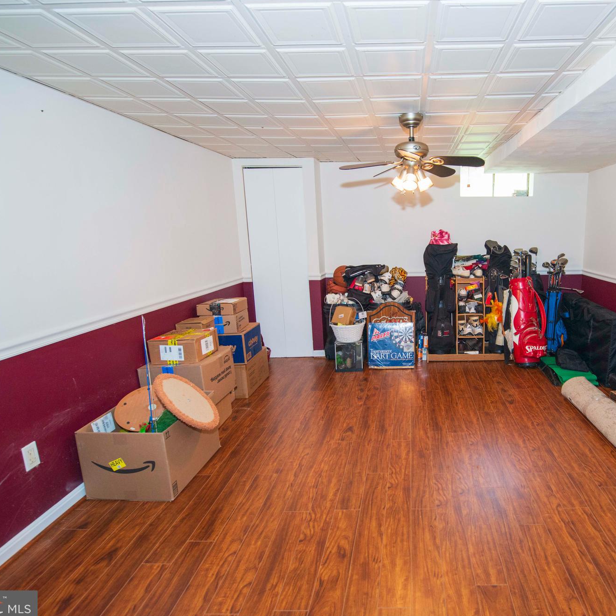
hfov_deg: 70.1
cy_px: 307
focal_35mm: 21
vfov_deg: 72.1
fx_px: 423
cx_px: 410
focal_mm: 16
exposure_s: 1/100
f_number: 4.5
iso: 1250
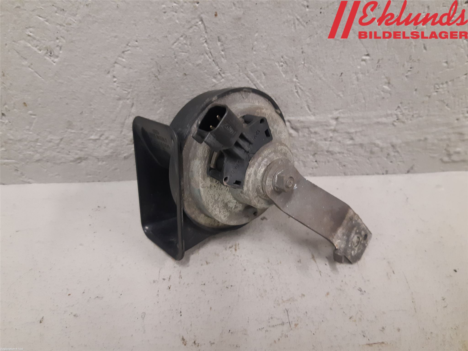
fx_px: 352
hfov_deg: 67.3
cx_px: 234
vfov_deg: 53.1
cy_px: 176
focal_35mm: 26
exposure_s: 1/50
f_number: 1.7
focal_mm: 3.93
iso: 200
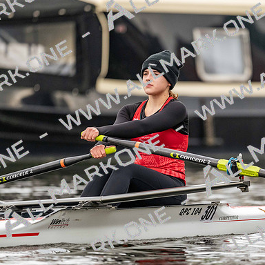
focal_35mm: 513
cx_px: 144
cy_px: 132
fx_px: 4443
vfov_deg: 3.4
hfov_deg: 3.4
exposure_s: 1/2500
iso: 2200
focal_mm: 400
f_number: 4.5
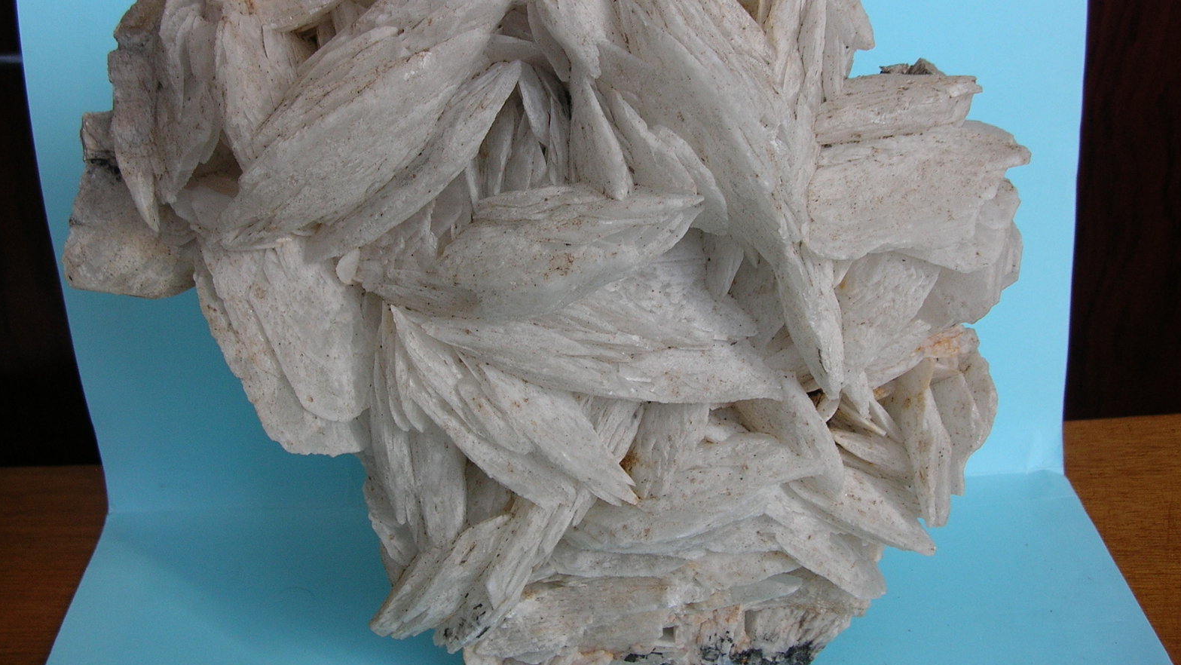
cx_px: 589
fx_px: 1253
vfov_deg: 29.7
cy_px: 288
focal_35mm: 40
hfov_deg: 50.5
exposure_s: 1/12.6
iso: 50
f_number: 2.7
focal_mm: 6
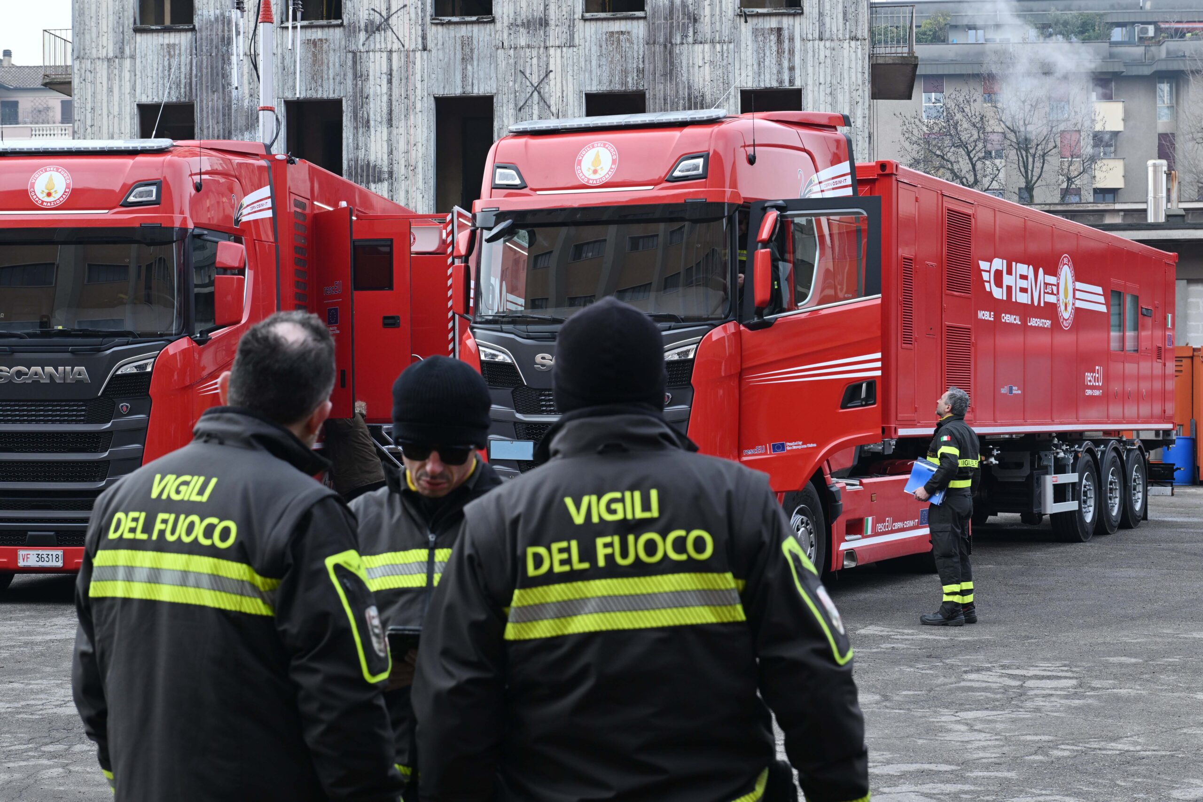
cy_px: 401
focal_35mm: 62
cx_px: 602
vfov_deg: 21.9
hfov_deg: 32.4
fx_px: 2072
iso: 500
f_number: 9
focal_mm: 62
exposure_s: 1/160
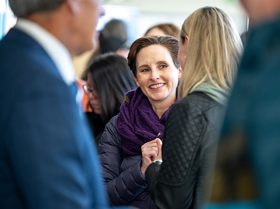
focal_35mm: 171
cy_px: 110
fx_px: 1380
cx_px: 166
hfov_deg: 11.6
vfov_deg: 8.7
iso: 400
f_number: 2.8
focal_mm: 150
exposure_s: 1/500
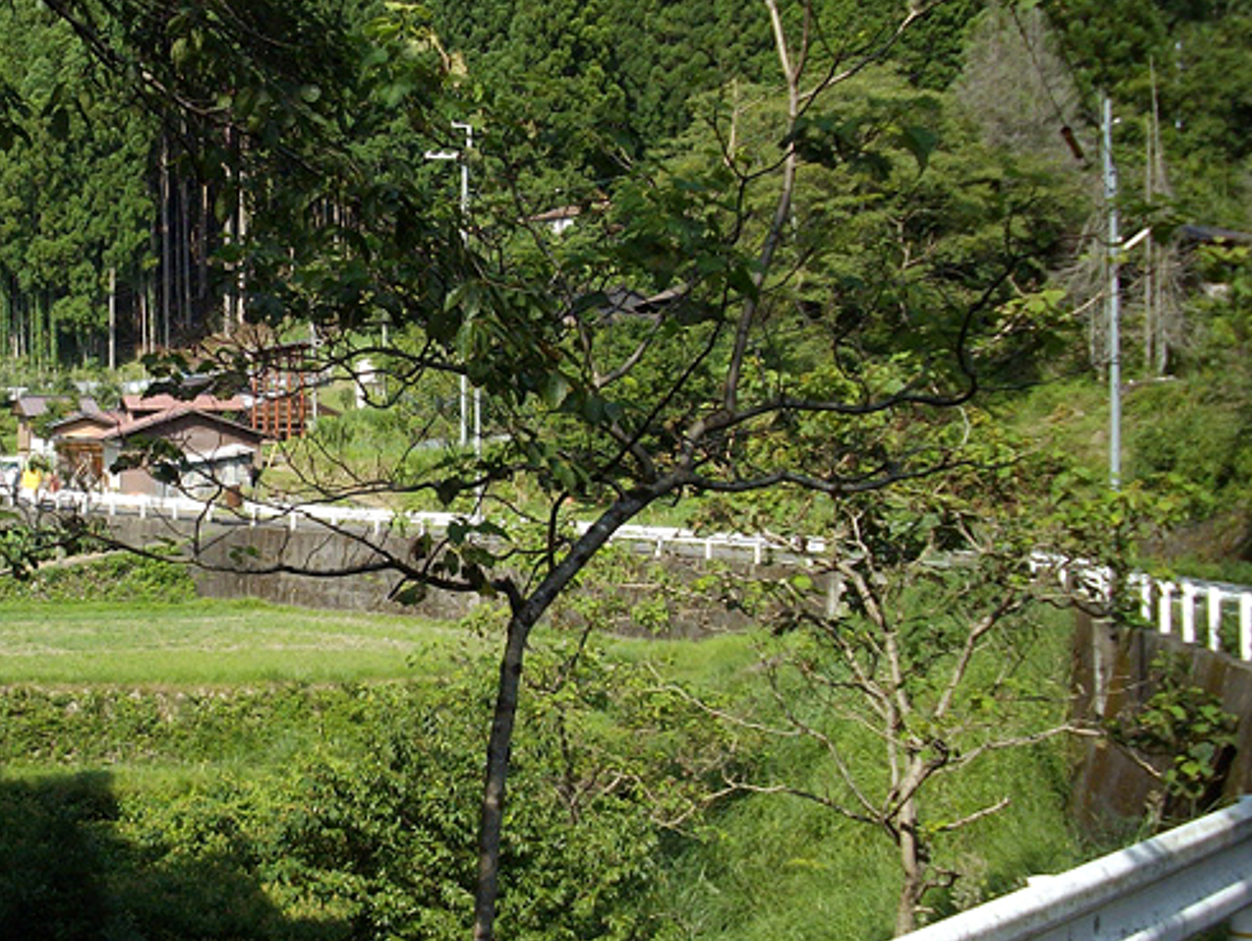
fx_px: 2316
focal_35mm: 64
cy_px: 439
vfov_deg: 23.0
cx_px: 219
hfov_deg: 29.4
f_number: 5.6
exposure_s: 1/160
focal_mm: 6.2
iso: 80
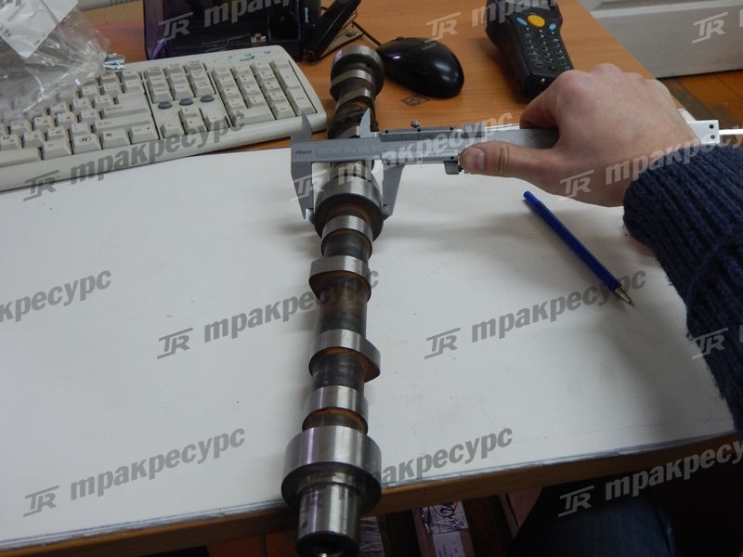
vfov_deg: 37.7
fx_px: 816
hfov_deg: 49.0
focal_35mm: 38
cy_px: 278
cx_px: 372
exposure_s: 1/30
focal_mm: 6.8
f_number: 3.4
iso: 250
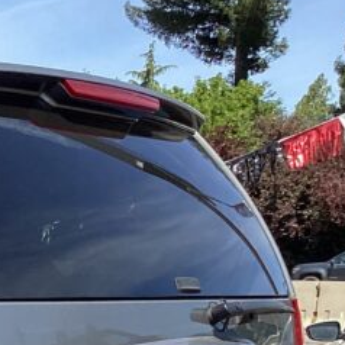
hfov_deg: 12.8
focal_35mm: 118
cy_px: 428
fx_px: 1331
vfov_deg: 14.3
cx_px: -357
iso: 25
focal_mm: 3.3
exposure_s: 1/696
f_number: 2.4
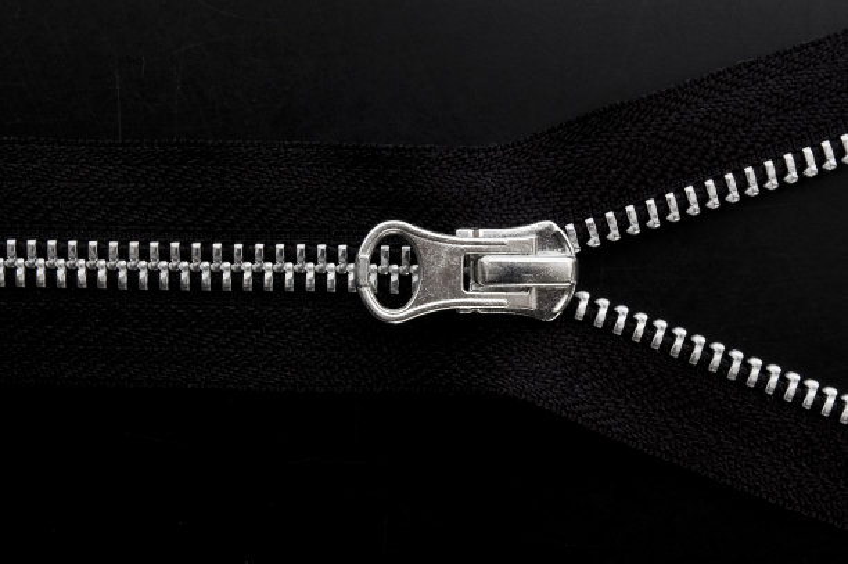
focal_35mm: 75
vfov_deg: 18.2
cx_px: 424
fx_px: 1765
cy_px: 282
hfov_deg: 27.0
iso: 200
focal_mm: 50
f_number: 16
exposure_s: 4
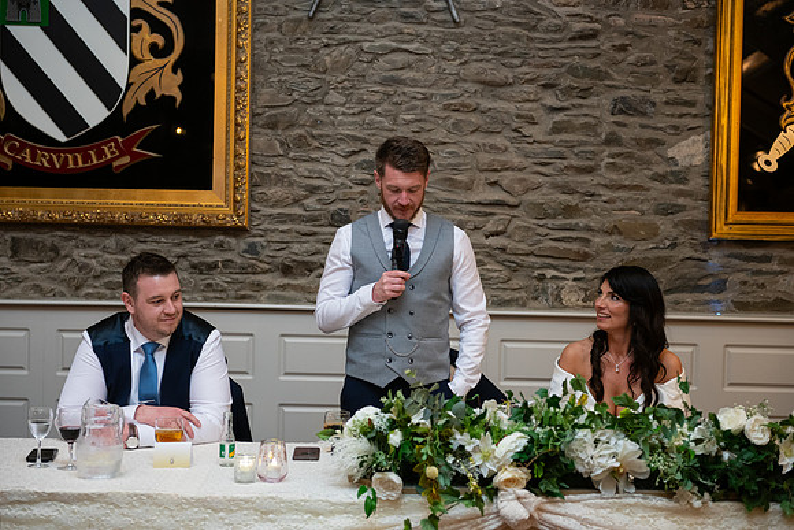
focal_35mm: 62
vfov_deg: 21.9
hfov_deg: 32.4
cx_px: 397
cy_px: 265
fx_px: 1368
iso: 800
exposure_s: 1/160
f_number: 3.5
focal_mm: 62
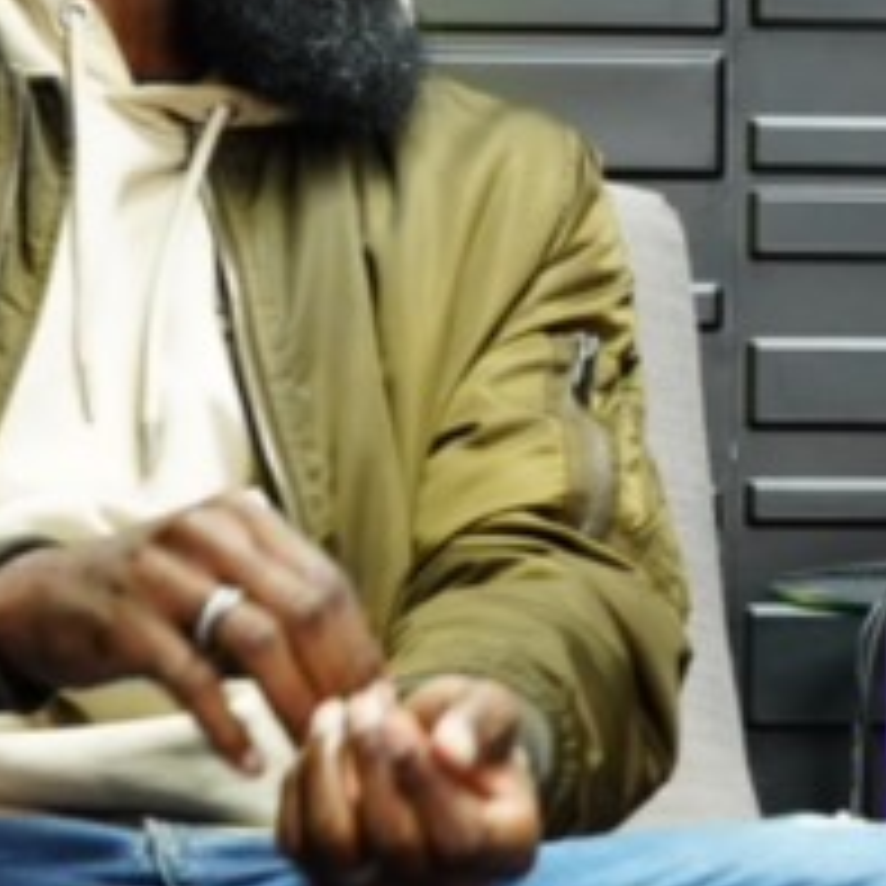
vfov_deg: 8.8
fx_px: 5763
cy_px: 796
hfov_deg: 8.7
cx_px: 1138
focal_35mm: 199
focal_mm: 24
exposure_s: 1/60
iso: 1000
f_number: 3.5
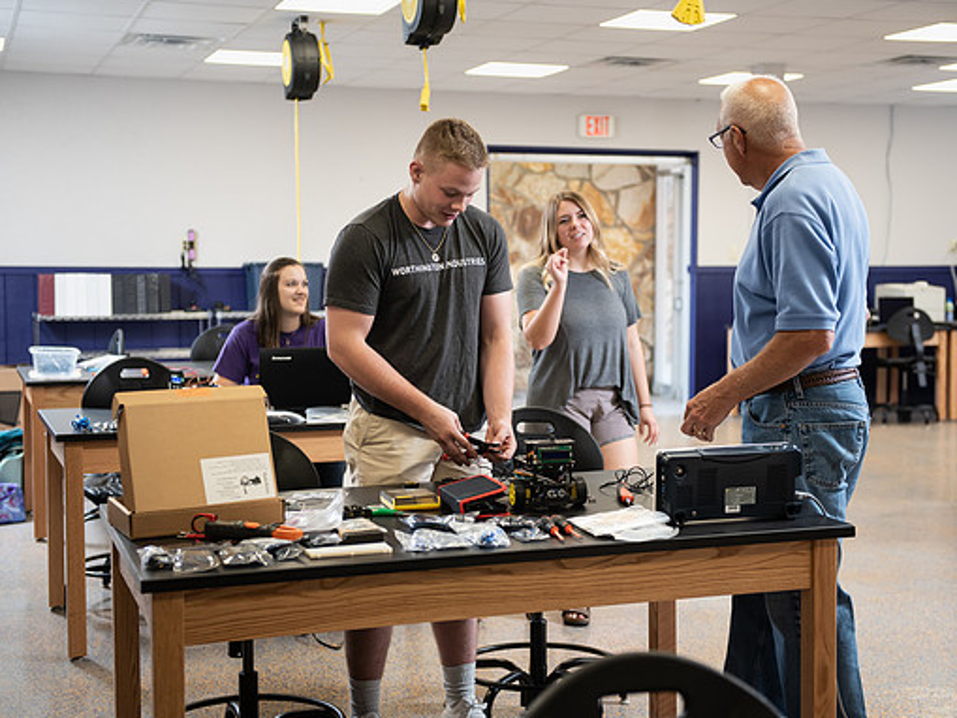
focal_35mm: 57
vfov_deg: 25.7
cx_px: 498
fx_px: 1576
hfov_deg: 33.8
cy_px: 360
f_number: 3.2
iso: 800
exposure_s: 1/200
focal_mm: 52
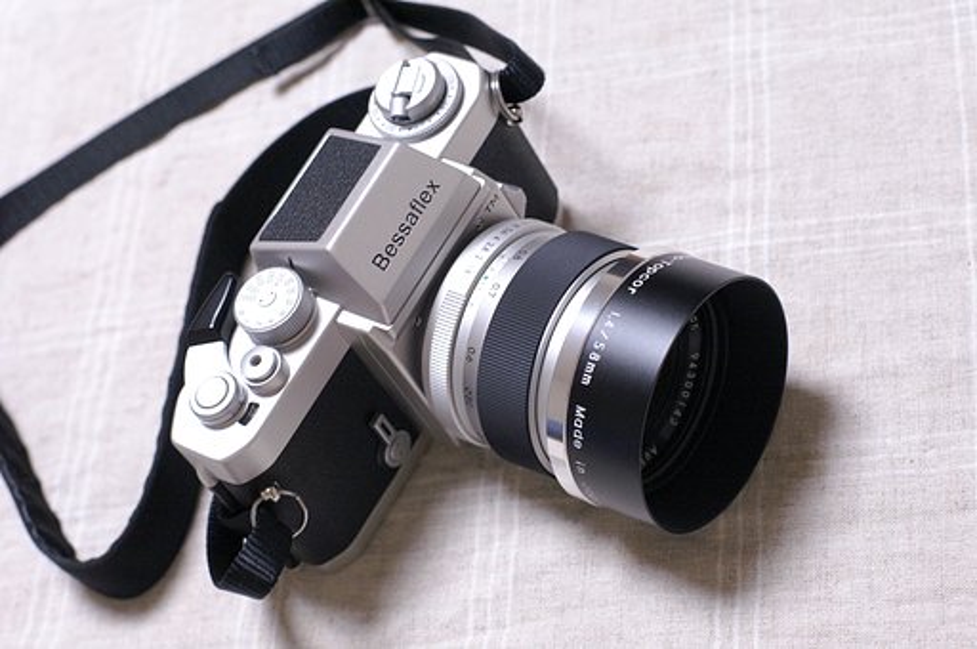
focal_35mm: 75
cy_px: 324
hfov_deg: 27.0
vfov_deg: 18.1
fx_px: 2033
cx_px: 488
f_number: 6.3
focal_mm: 50
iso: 800
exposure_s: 1/15
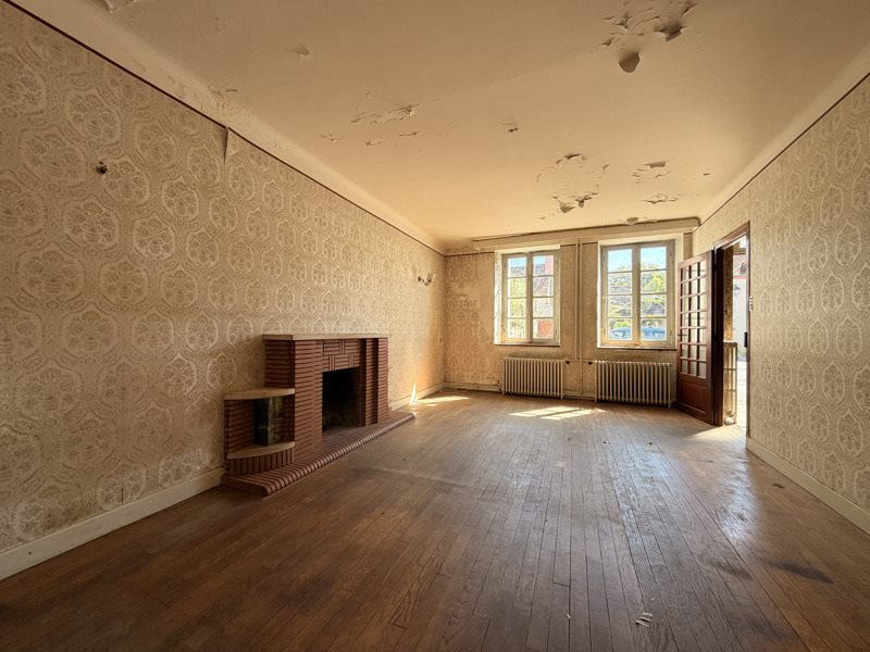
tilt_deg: +0.6
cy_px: 326
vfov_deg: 85.7
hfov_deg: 102.1
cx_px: 435
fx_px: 352
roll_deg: -0.2
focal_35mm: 14
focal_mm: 2.22
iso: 100
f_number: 2.2
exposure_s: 1/121
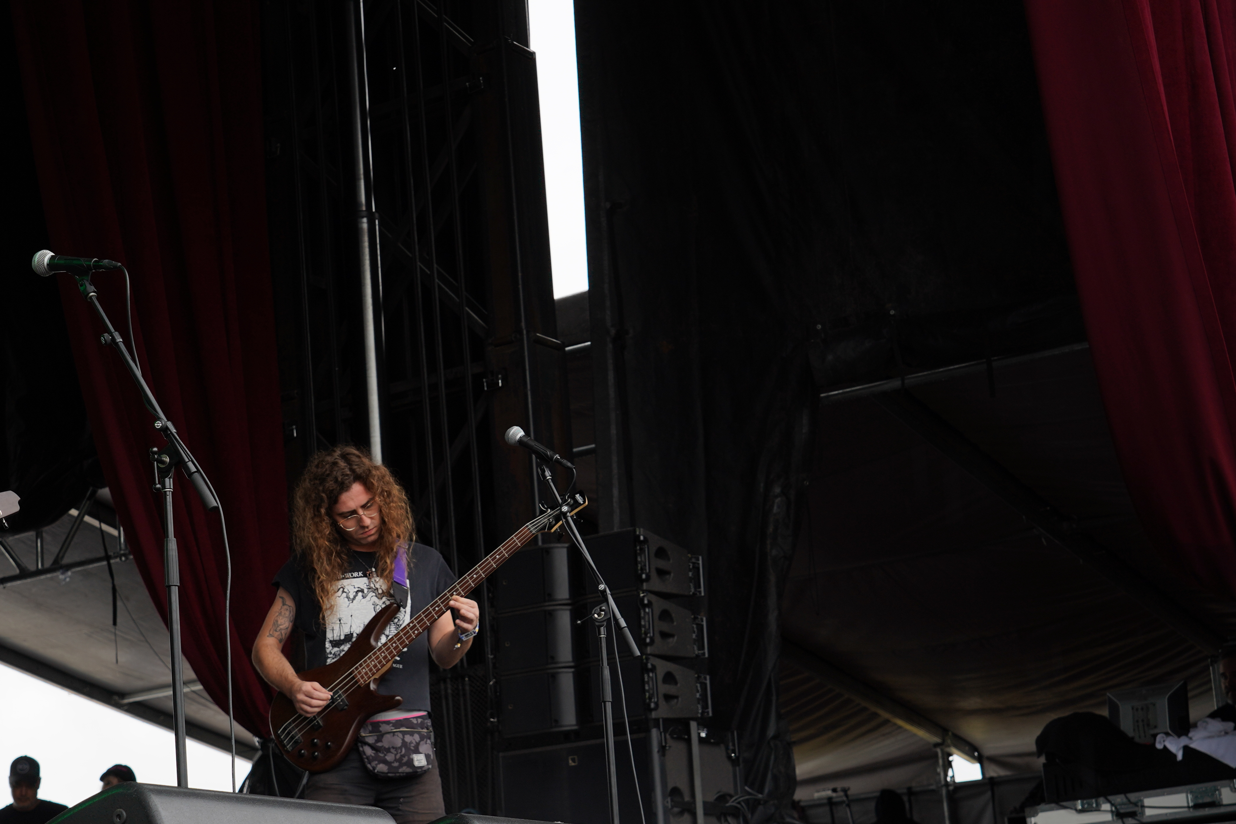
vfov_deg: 18.4
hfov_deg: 27.1
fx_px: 2541
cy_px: 539
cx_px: 374
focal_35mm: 74
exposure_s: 1/160
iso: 100
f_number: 6.3
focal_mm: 52
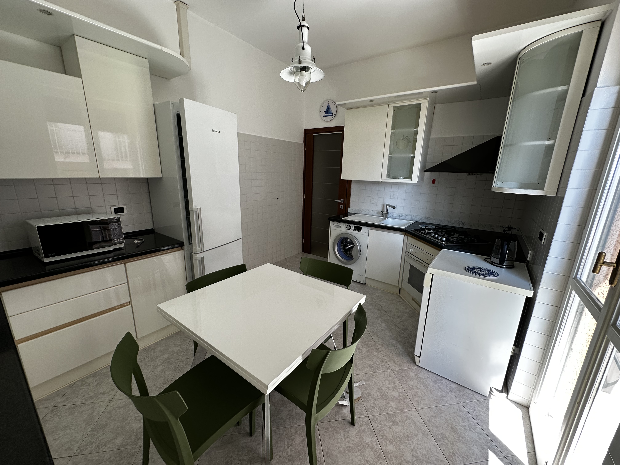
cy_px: 232
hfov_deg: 102.1
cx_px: 310
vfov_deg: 85.7
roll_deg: -1.3
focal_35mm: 14
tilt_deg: -13.9
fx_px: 251
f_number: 2.2
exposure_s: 1/99
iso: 100
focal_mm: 2.22
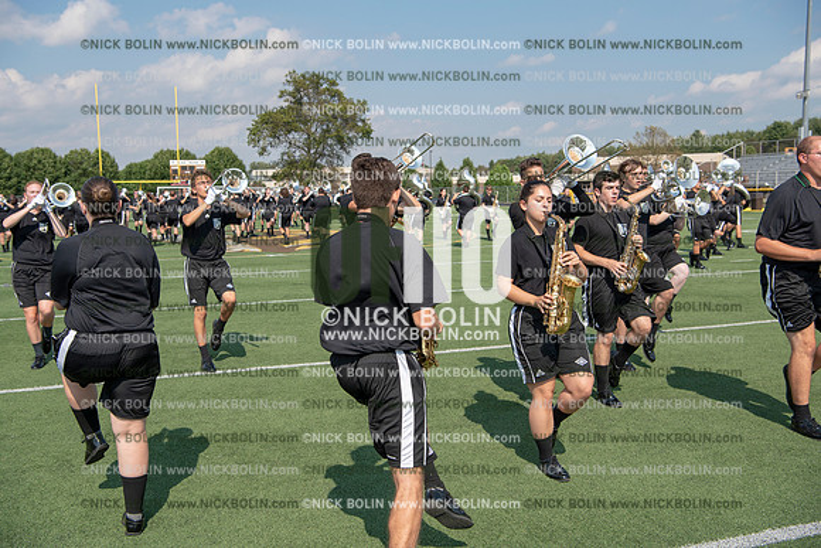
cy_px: 274
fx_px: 867
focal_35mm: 38
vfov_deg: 35.1
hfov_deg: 50.7
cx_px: 410
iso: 200
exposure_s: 1/1250
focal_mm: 38
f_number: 5.6
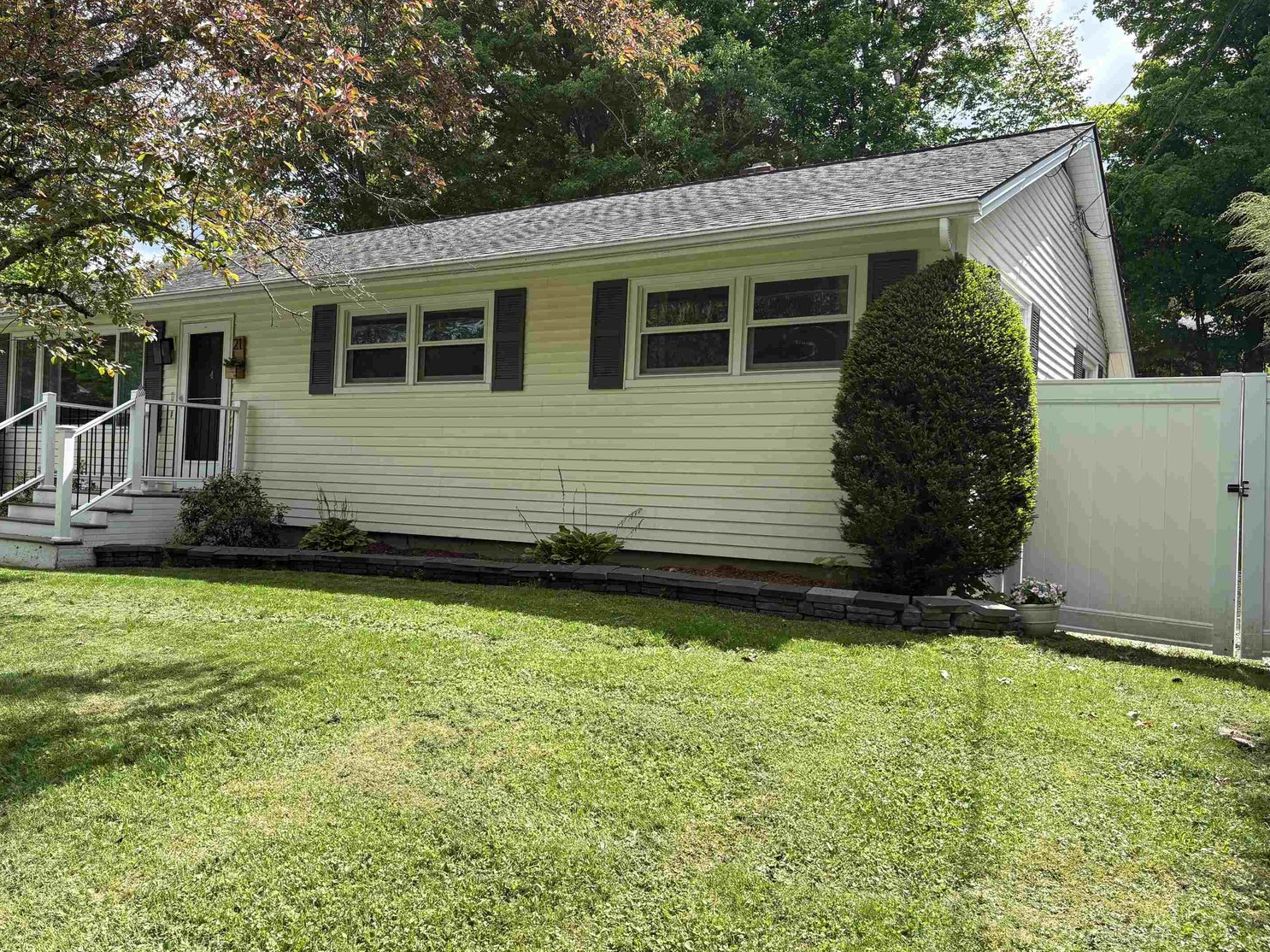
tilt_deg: +1.3
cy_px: 479
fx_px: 1027
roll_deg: -1.9
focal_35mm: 28
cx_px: 604
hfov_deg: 63.4
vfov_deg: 49.7
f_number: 1.6
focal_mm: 5.96
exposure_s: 1/1451
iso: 50
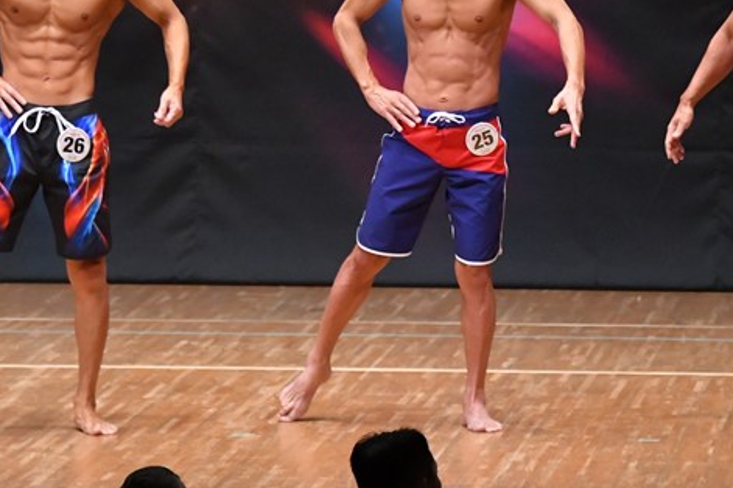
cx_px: 566
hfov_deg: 5.6
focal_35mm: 370
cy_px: 132
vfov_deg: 3.7
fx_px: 7533
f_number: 5.6
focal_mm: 150
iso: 8000
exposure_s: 1/400
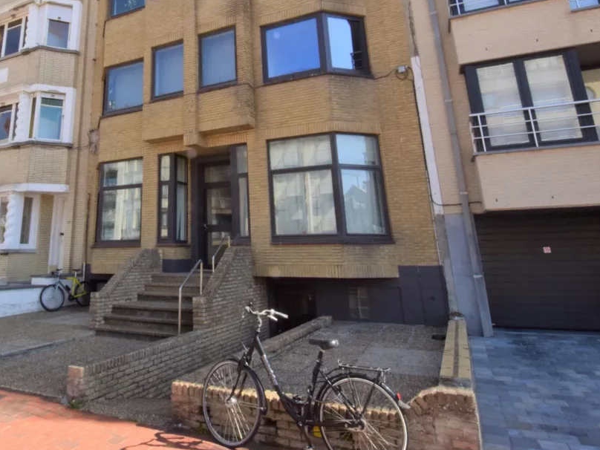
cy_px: 113
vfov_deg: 52.5
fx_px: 433
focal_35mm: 25
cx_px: 198
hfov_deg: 67.4
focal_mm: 10
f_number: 22
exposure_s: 1/100
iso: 800
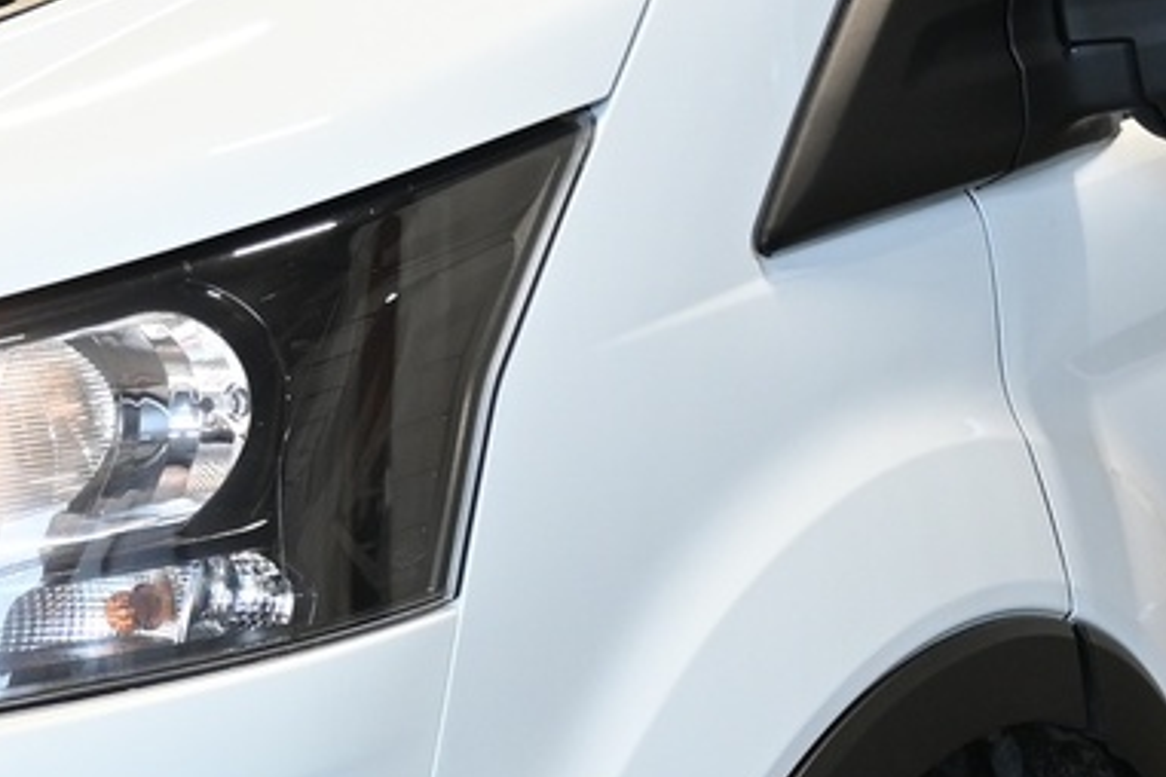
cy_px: 465
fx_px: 3303
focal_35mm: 102
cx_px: 578
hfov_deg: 20.0
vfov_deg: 13.4
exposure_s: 1/40
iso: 500
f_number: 3.5
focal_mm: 16
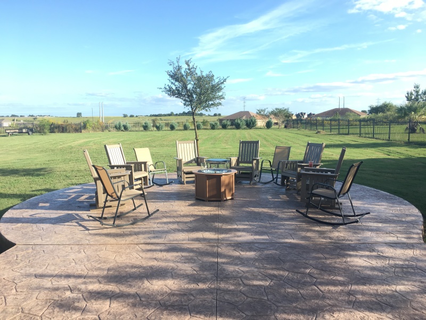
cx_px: 213
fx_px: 357
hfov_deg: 61.7
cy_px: 160
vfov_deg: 48.2
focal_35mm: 29
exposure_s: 1/437
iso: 25
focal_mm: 4.15
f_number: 2.2
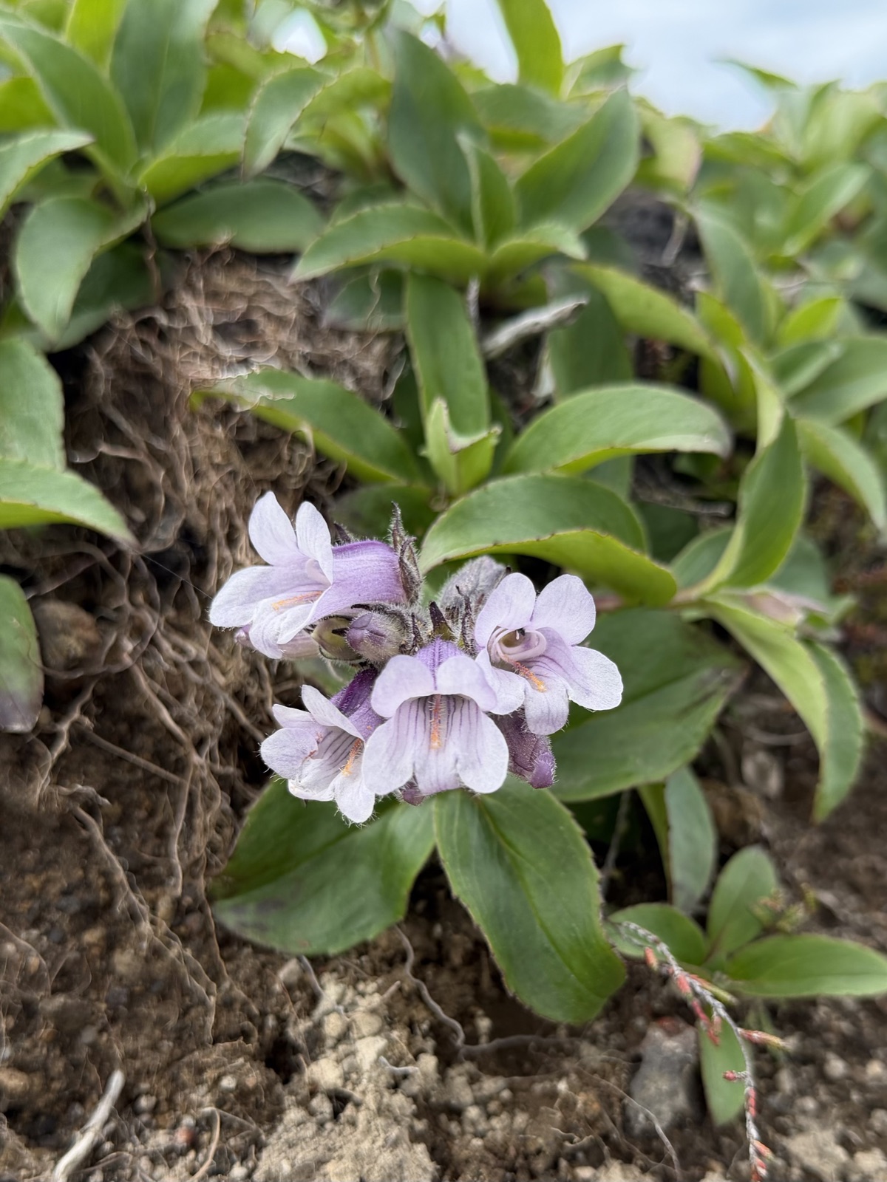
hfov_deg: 56.8
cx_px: 444
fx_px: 820
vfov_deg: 71.6
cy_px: 591
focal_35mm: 24
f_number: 1.78
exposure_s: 1/1812
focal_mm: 6.76
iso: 100
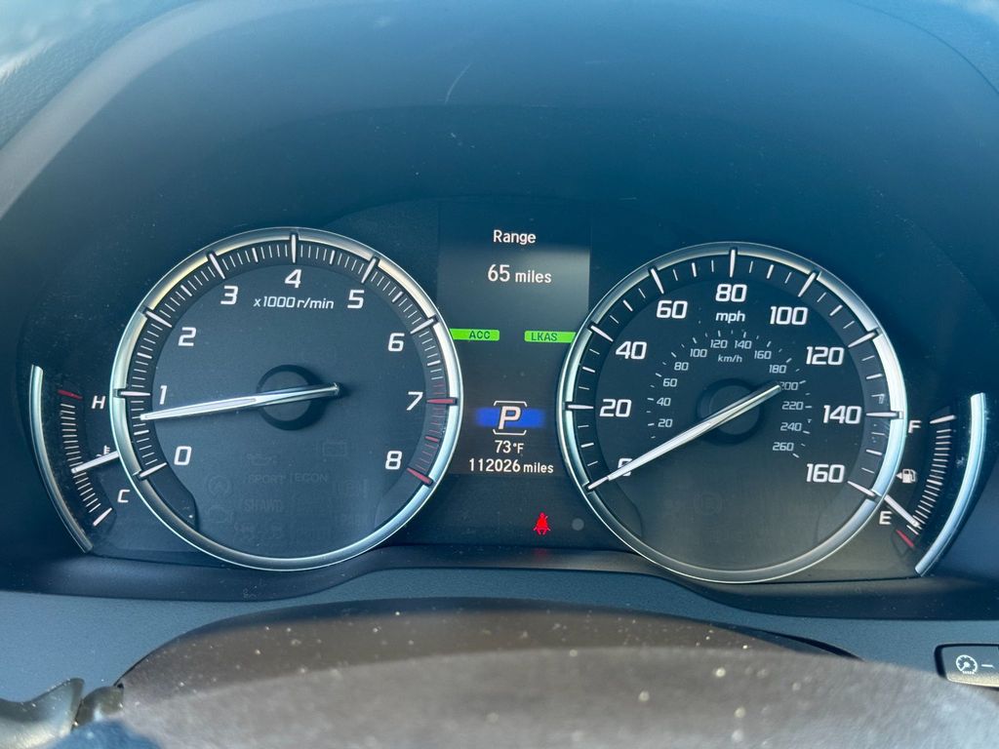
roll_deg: -3.4
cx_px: 500
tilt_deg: -17.7
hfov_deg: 39.7
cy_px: 374
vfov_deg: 30.3
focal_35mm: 48
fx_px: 1385
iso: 100
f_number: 1.78
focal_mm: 6.76
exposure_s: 1/121
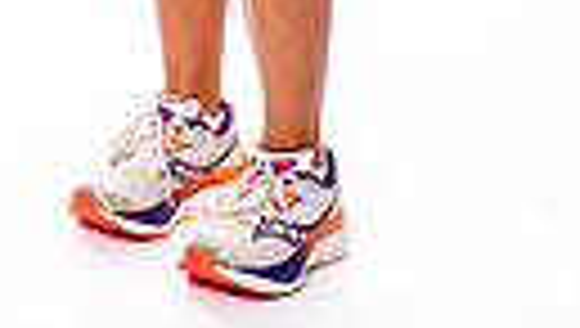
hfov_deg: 8.7
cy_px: -553
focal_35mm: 245
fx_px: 3773
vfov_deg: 4.8
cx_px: -27
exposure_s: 1/250
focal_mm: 67
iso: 400
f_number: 8
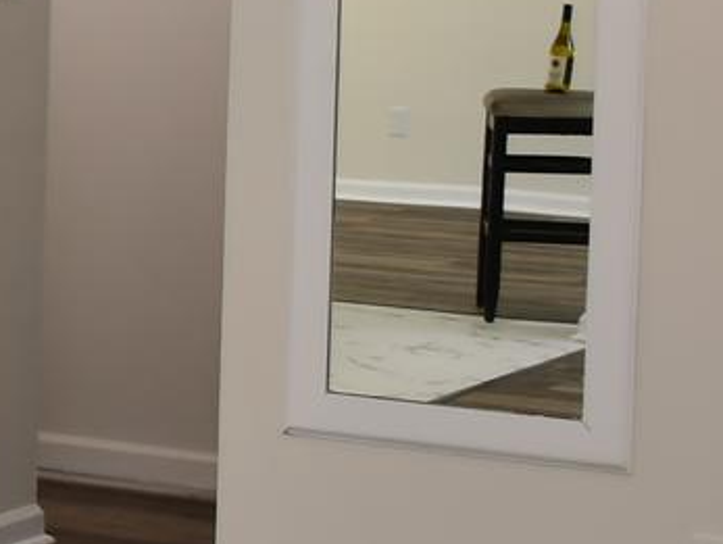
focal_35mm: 170
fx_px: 3554
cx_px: -790
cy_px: -105
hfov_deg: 10.5
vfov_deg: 8.7
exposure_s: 1/100
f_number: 4.5
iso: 200
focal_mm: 20
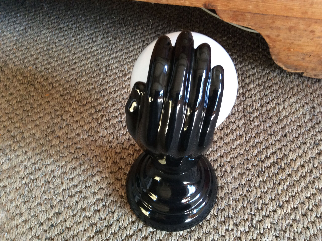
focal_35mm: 32
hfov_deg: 56.9
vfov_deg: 44.1
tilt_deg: -53.1
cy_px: 120
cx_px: 161
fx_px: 297
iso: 100
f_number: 2.4
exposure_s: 1/25
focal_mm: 3.3
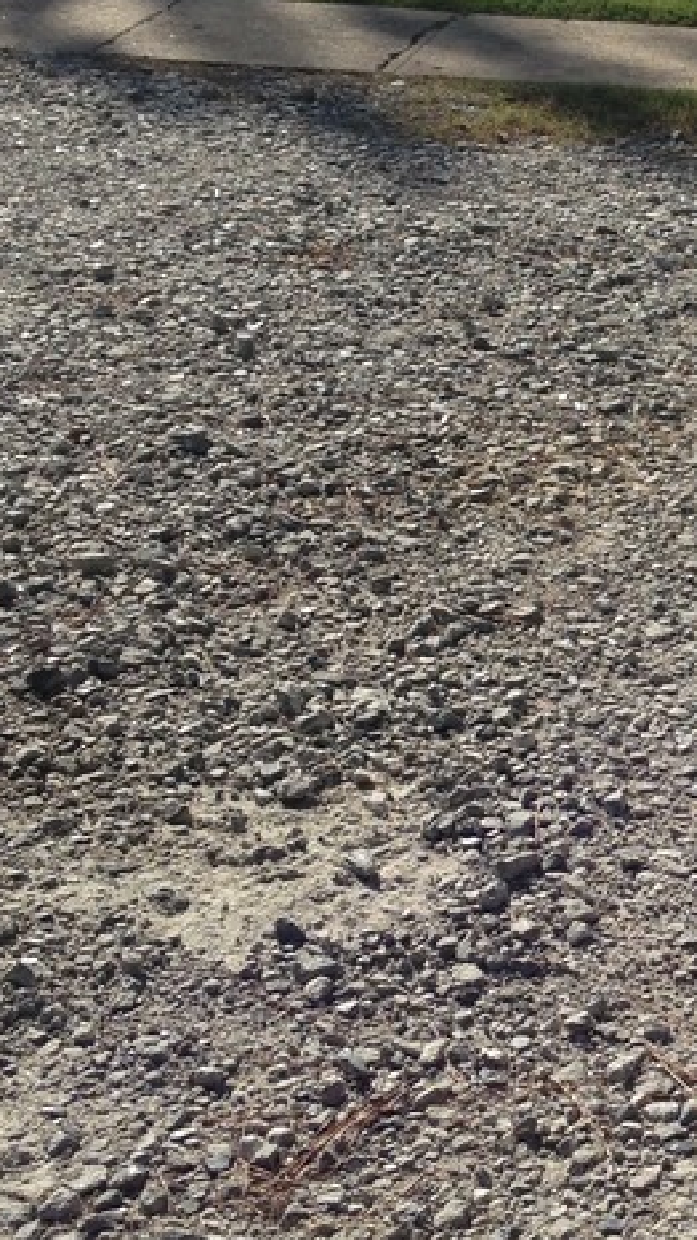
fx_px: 2597
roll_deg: -3.7
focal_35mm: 79
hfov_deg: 14.6
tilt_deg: -19.0
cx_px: 905
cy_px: 572
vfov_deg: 26.8
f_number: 2.4
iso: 50
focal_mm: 4.12
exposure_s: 1/1642
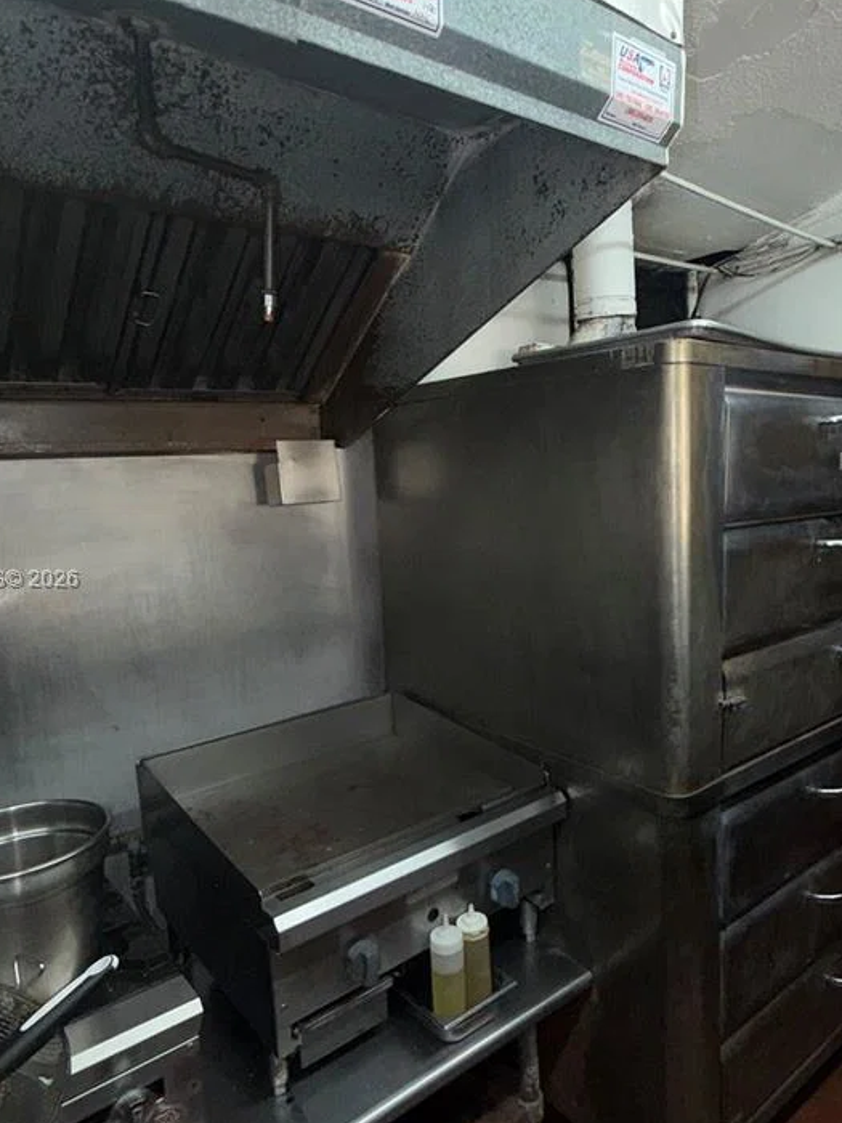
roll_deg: +2.9
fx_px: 778
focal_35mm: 24
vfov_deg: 71.6
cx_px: 504
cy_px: 581
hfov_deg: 56.4
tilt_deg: -8.1
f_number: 2.2
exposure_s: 1/60
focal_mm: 2.22
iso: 40
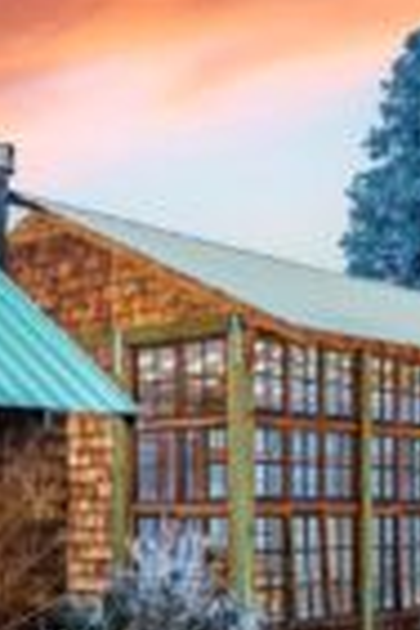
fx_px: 1190
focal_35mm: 68
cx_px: 94
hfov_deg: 19.8
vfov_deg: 29.2
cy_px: 471
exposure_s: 1/30
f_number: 4
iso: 1000
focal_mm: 24
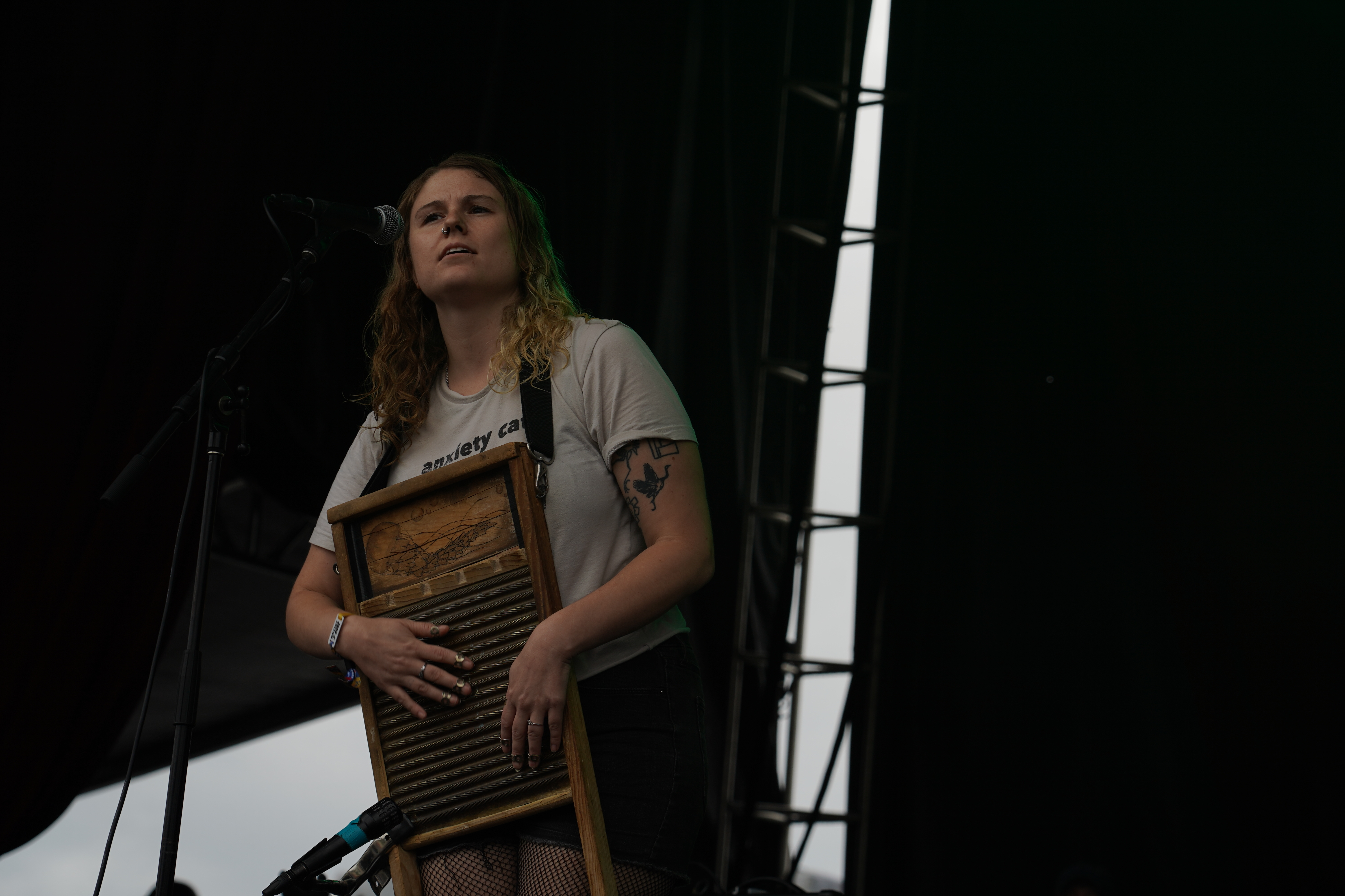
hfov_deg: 19.5
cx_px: 672
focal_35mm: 105
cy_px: 448
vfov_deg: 13.0
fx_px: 3923
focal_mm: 105
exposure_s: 1/400
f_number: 6.3
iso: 100
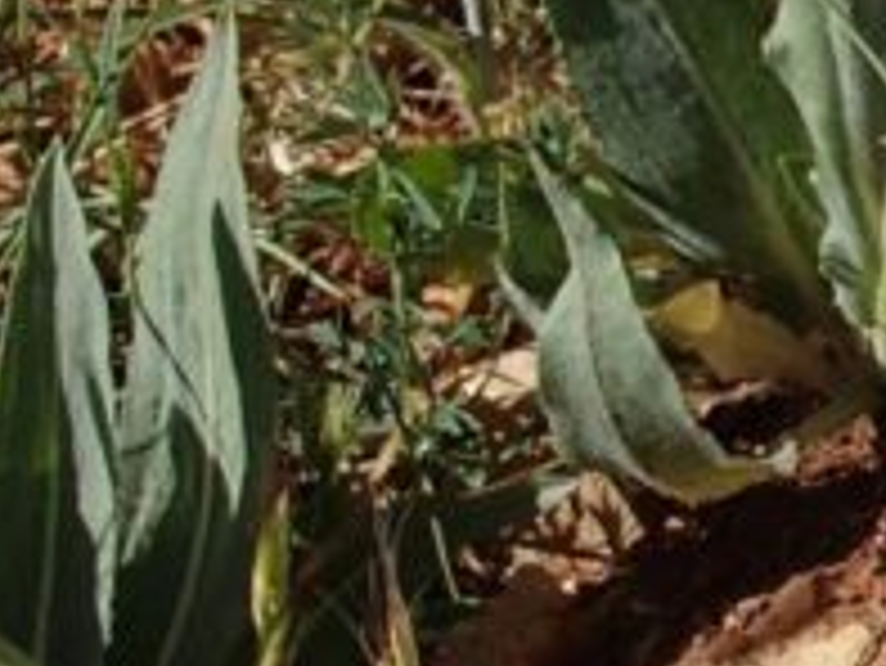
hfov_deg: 12.6
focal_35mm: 144
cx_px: 1538
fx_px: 3688
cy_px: 306
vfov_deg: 10.3
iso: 100
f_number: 4.7
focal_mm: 6.64
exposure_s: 1/1000
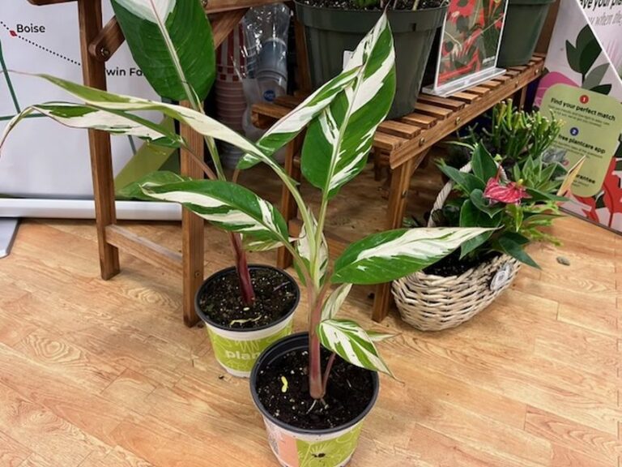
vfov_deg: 53.1
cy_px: 234
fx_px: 467
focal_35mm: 26
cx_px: 311
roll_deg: -0.6
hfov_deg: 67.3
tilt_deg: -32.2
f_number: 1.6
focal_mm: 5.1
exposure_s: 1/60
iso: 200
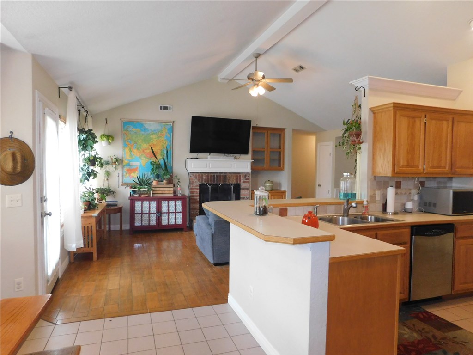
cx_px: 236
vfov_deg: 58.9
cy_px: 178
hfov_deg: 73.9
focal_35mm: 23
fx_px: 314
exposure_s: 1/60
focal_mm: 4
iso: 400
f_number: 3
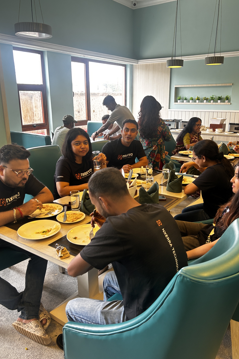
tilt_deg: -16.0
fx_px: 279
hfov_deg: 46.4
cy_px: 178
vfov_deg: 65.5
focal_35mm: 28
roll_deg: -0.1
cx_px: 121
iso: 80
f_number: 1.5
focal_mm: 5.7
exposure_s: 1/121
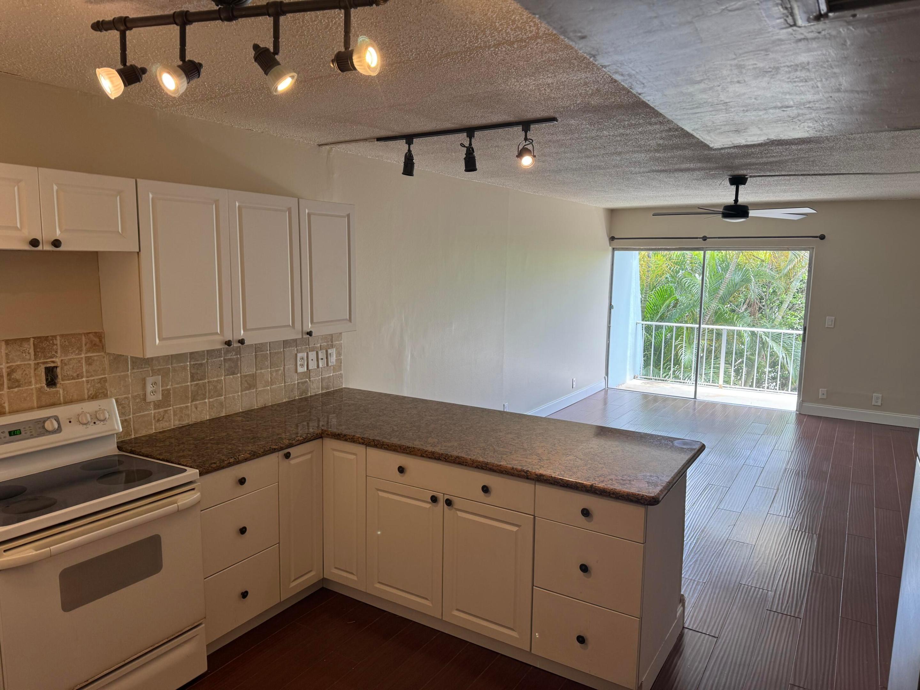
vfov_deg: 56.8
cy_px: 345
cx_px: 460
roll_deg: -1.2
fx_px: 638
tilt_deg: -8.3
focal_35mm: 24
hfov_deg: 71.6
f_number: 1.78
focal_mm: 6.76
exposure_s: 1/120
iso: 100
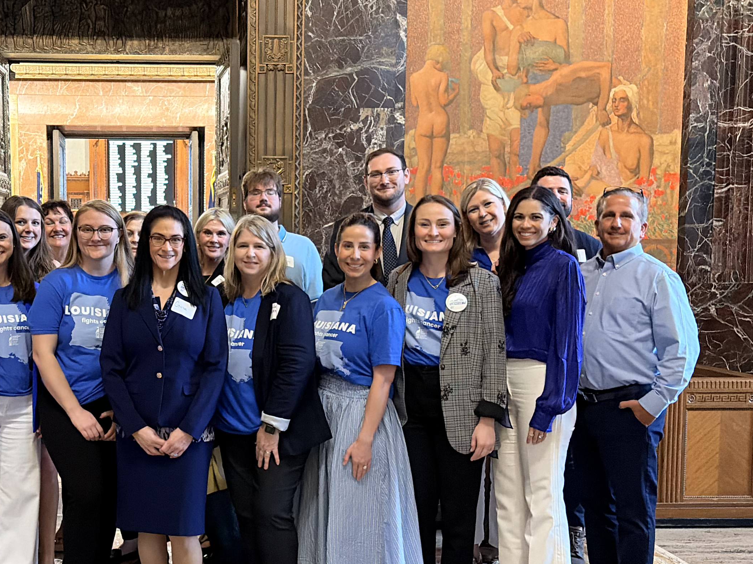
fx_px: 1087
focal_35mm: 50
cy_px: 335
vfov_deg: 29.0
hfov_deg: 37.3
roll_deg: +0.0
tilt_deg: -4.5
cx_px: 192
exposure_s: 1/30
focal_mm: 5.96
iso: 640
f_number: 1.6
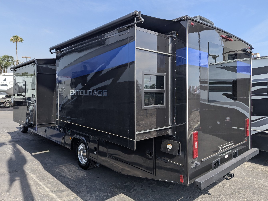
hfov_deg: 69.4
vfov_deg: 54.9
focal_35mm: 25
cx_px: 130
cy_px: 98
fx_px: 194
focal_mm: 6.81
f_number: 1.85
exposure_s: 1/1508
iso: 51
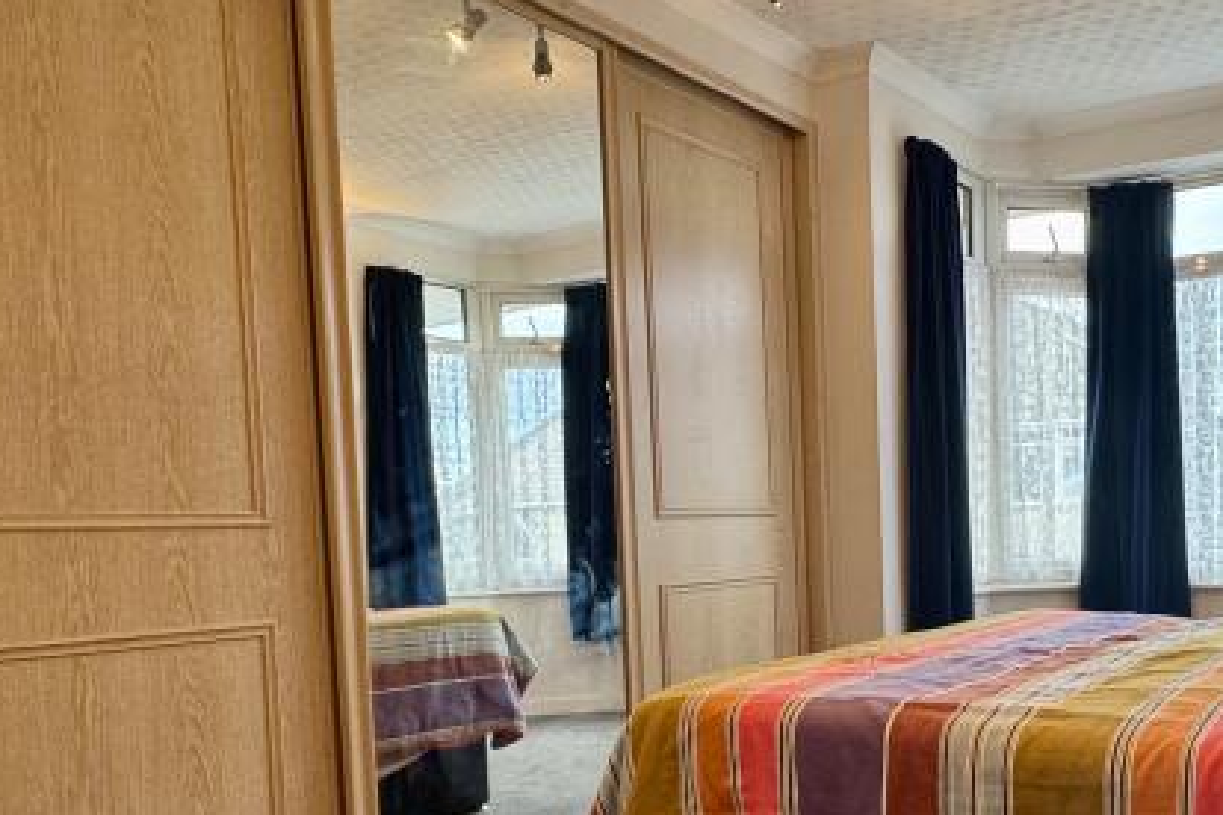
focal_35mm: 36
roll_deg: +1.9
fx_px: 1223
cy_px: 608
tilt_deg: -3.0
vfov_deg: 36.1
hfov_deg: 52.0
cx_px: 830
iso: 200
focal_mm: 2.22
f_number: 2.2
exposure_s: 1/100
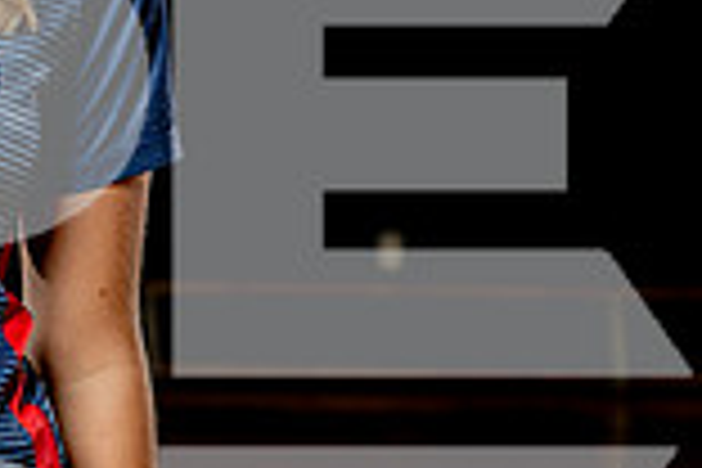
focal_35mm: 249
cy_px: 142
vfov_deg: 5.5
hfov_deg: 8.1
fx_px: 4855
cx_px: -454
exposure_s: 1/250
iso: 100
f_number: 4
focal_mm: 65
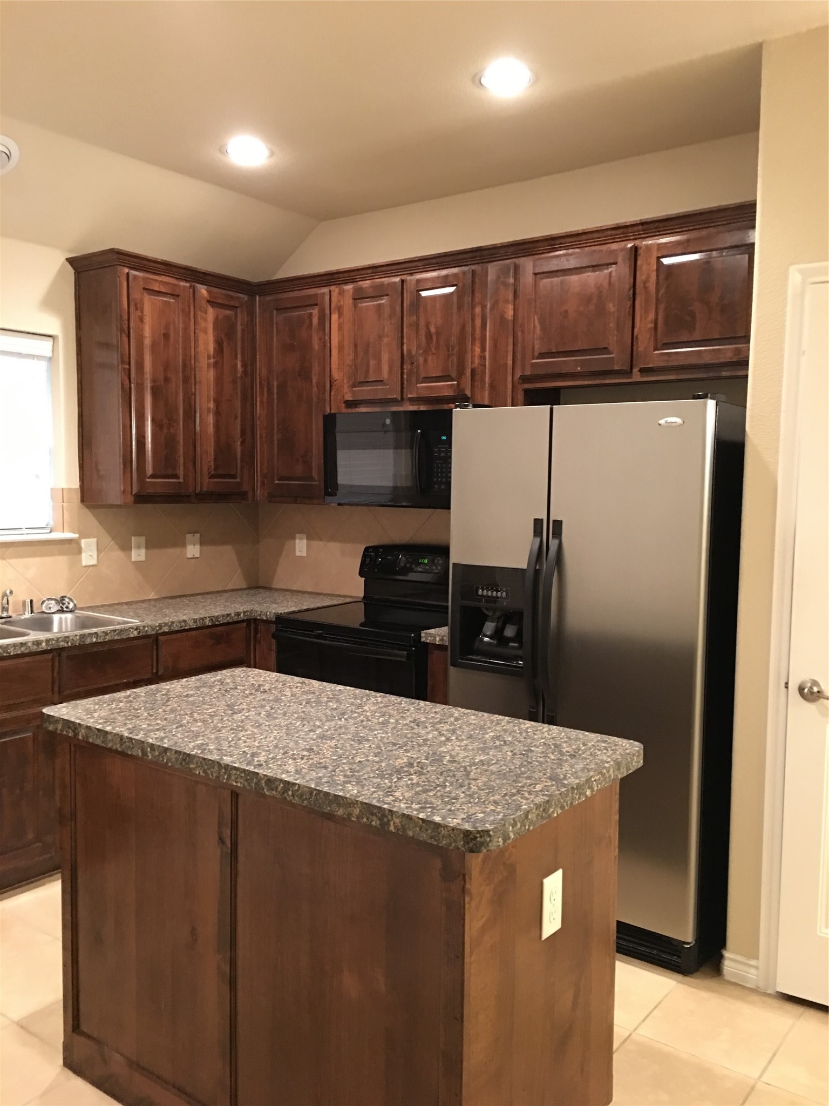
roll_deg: -1.4
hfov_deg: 48.2
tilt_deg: -3.0
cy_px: 553
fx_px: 926
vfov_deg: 61.7
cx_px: 414
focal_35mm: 29
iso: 80
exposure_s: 1/4
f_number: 2.2
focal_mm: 4.15
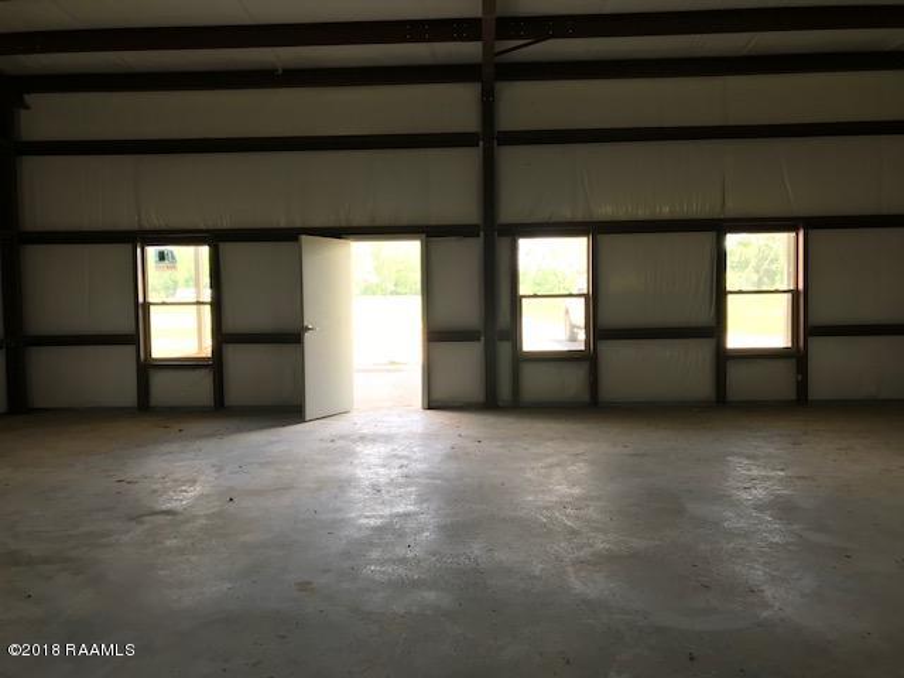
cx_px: 452
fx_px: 731
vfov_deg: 49.7
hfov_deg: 63.4
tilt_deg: -4.3
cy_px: 339
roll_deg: +1.3
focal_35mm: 28
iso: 25
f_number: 1.8
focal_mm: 3.99
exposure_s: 1/40
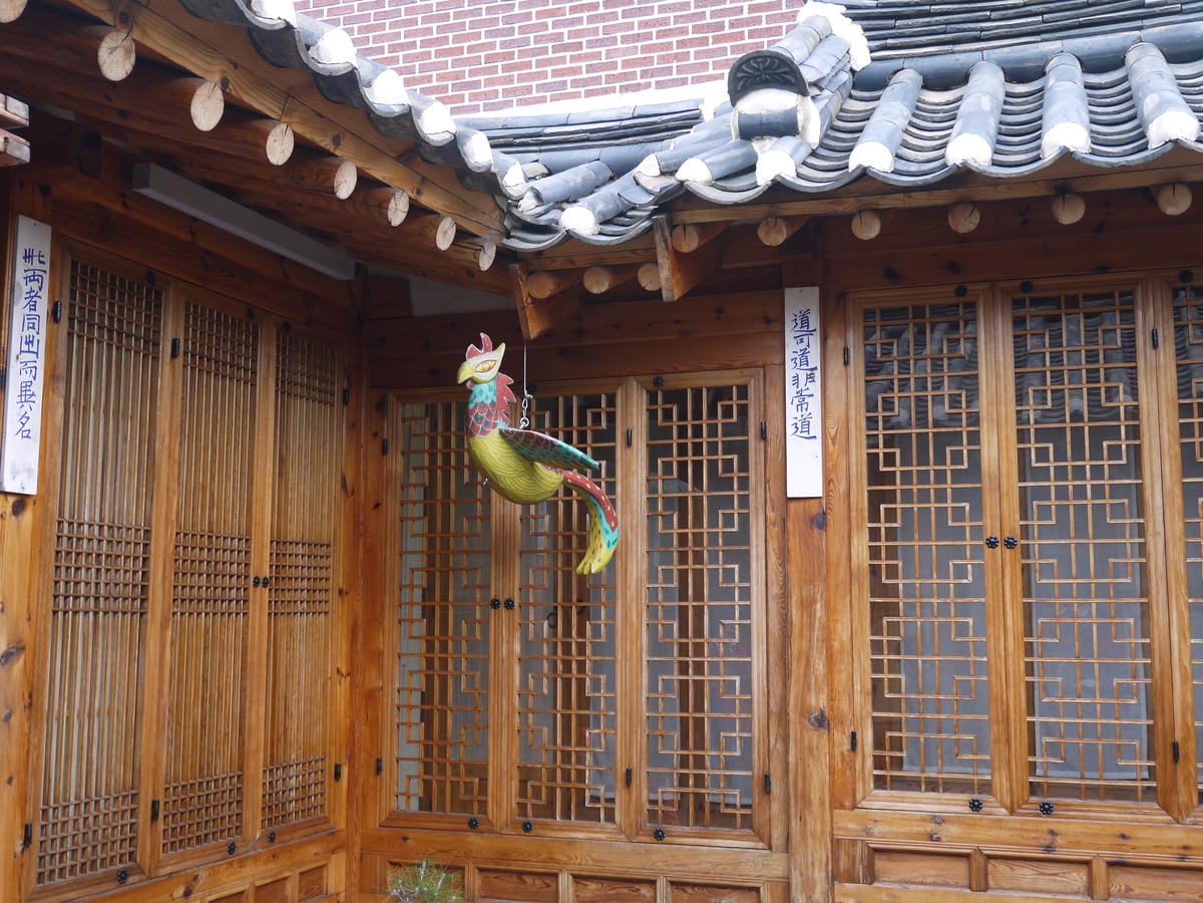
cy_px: 452
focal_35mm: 38
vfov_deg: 37.7
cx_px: 602
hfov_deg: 49.0
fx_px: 1321
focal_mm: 19
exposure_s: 1/60
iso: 320
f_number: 4.4
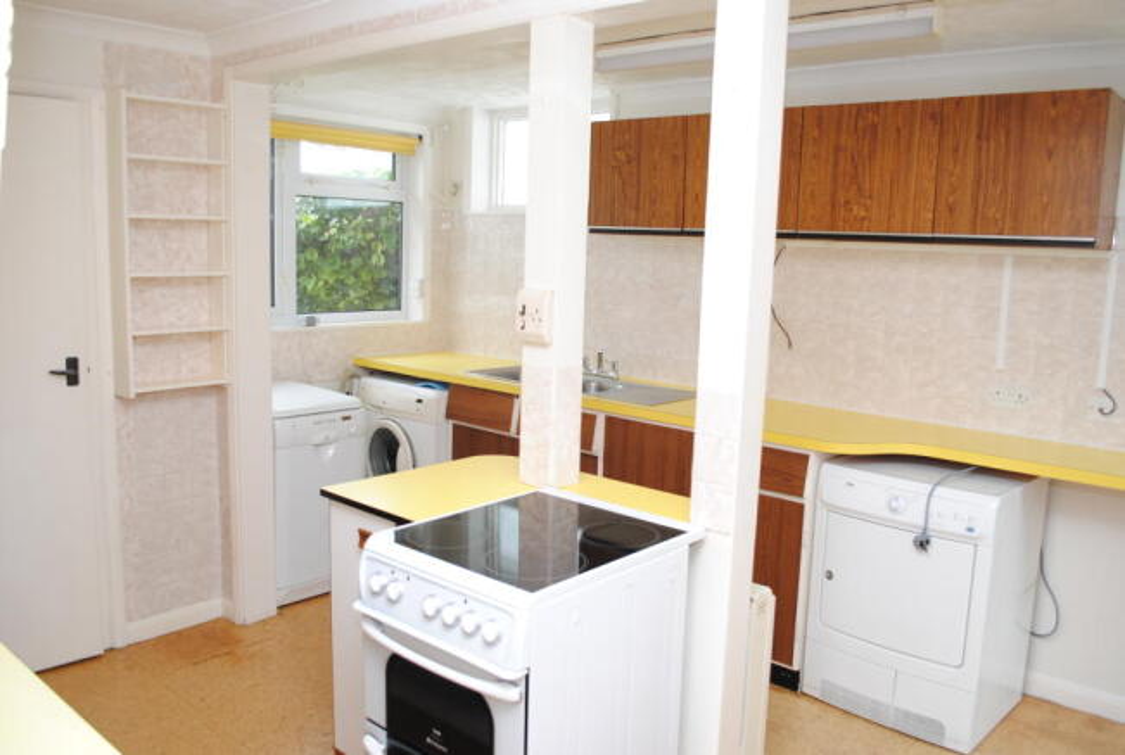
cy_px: 378
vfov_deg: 48.1
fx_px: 845
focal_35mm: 27
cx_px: 562
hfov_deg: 67.3
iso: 200
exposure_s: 1/60
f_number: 4
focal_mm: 18
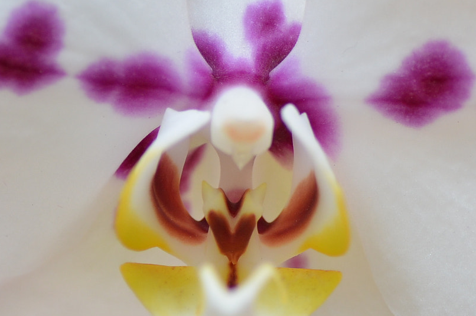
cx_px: 223
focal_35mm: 343
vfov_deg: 4.0
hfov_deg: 6.0
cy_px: 180
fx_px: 4526
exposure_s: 1/125
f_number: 5
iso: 400
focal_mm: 90
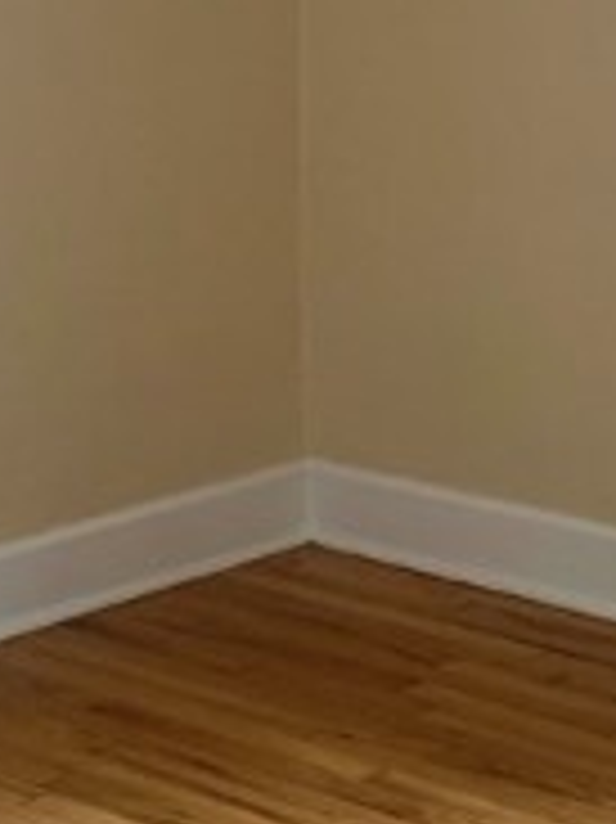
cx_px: 576
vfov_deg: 18.0
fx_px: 2589
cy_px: 302
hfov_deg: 13.4
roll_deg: -0.5
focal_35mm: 109
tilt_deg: -10.0
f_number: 1.8
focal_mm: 4.25
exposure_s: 1/60
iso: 125
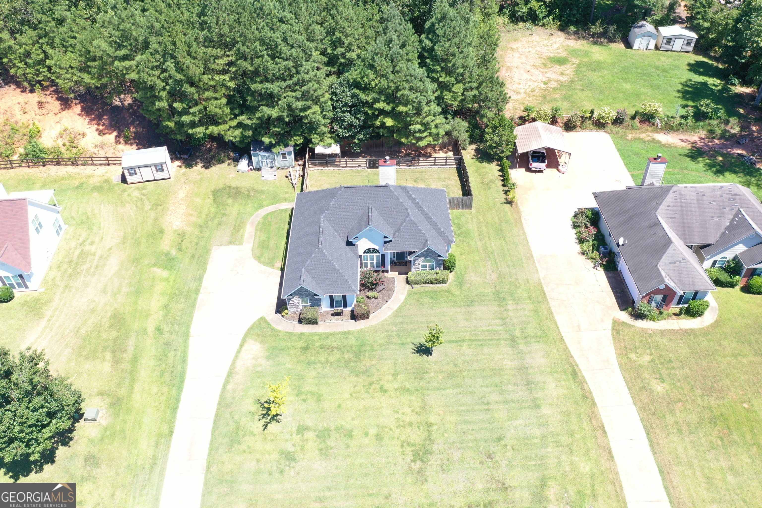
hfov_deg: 65.5
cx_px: 381
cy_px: 254
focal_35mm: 28
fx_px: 593
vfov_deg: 46.4
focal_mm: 10.26
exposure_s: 1/200
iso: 100
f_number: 4.5
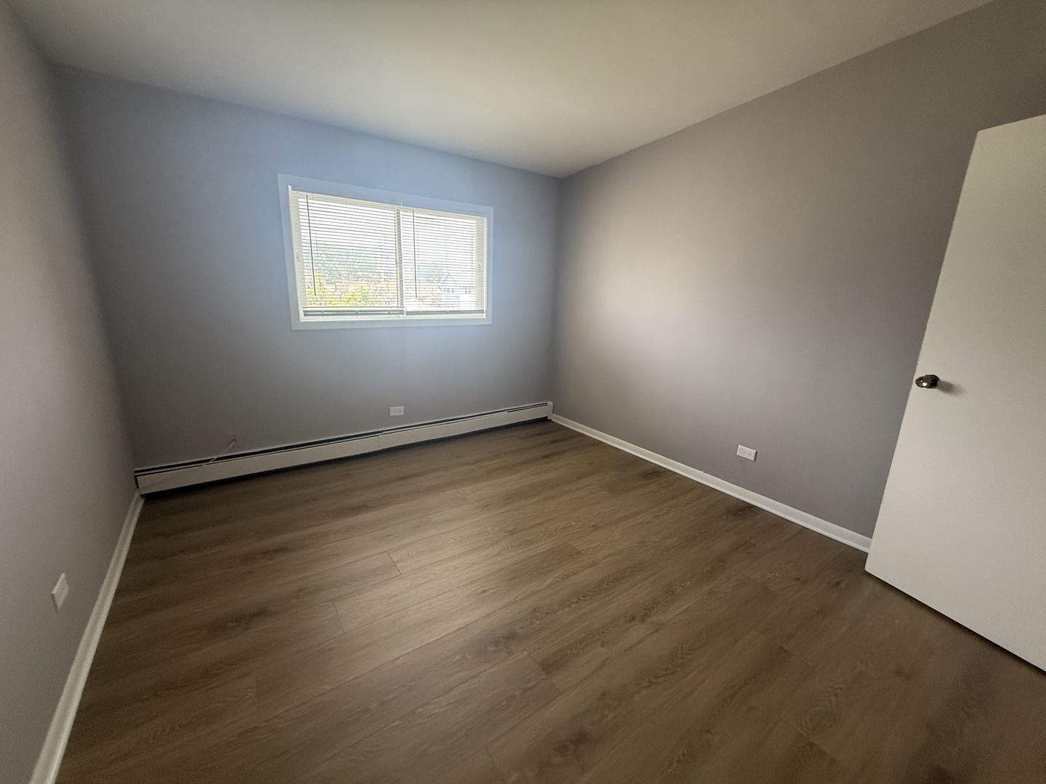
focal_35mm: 14
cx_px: 523
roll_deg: -2.2
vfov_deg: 85.7
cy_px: 392
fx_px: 423
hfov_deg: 102.1
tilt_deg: -12.3
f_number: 2.2
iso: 250
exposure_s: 1/120
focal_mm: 2.22
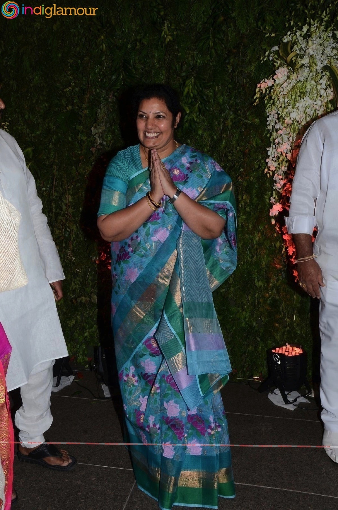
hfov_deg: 35.4
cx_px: 169
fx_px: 530
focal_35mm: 38
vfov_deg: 51.4
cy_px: 255
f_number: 10
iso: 500
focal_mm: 25
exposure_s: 1/125
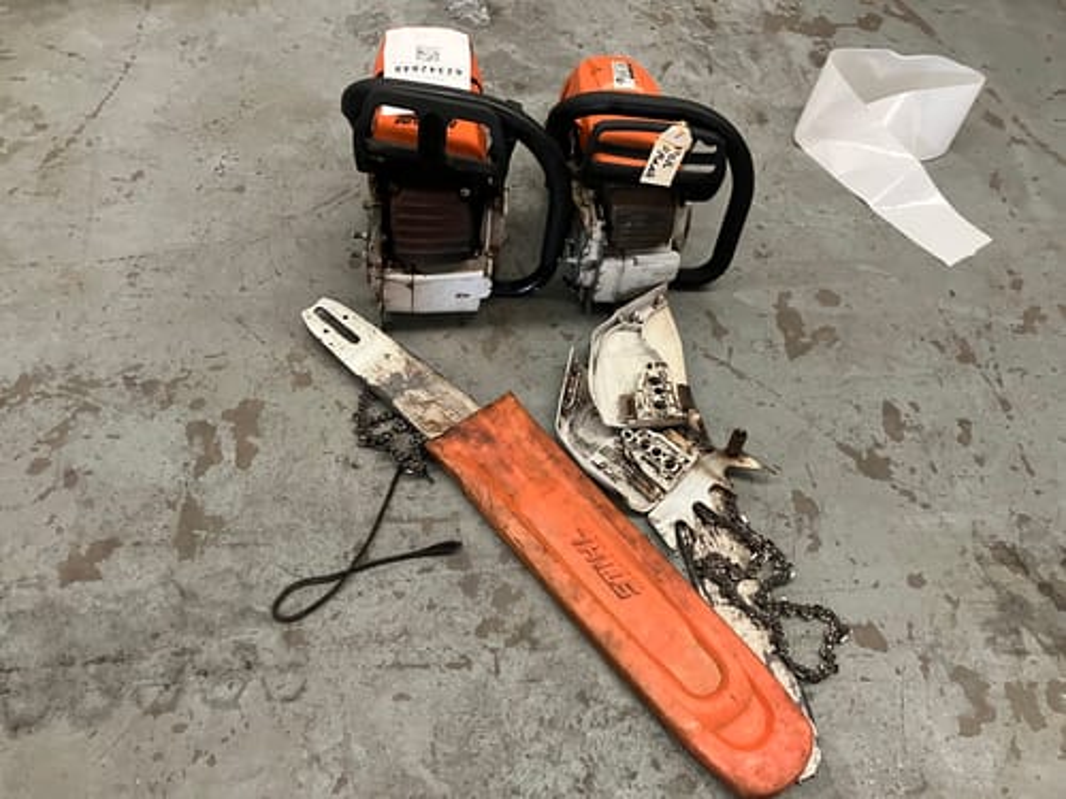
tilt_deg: -53.7
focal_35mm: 28
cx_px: 533
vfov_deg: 49.7
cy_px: 400
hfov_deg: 63.4
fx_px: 862
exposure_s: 1/50
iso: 320
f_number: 1.8
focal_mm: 3.99
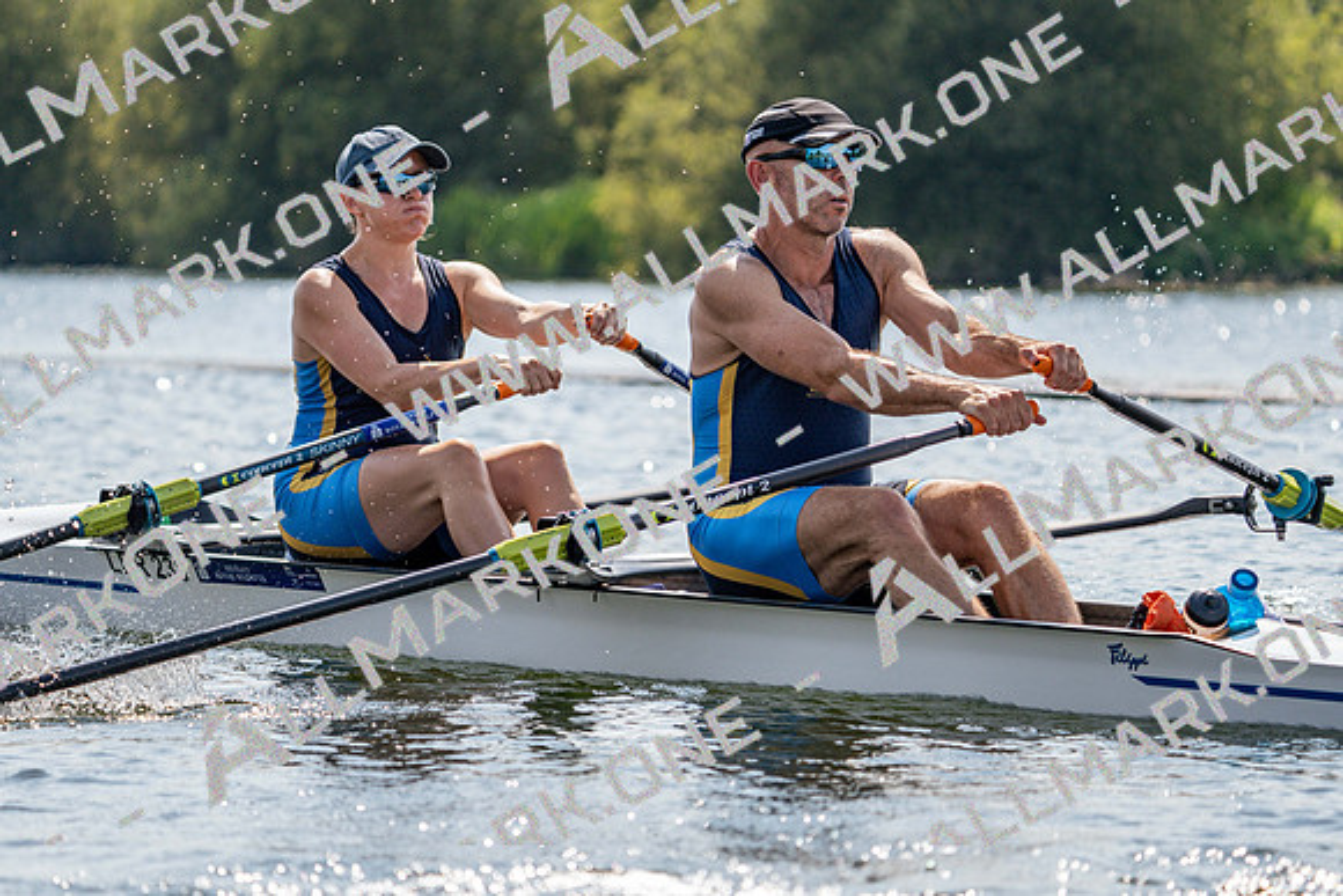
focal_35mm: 200
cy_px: 448
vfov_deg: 6.9
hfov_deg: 10.3
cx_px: 672
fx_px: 7463
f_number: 5.6
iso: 200
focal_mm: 200
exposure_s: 1/1600
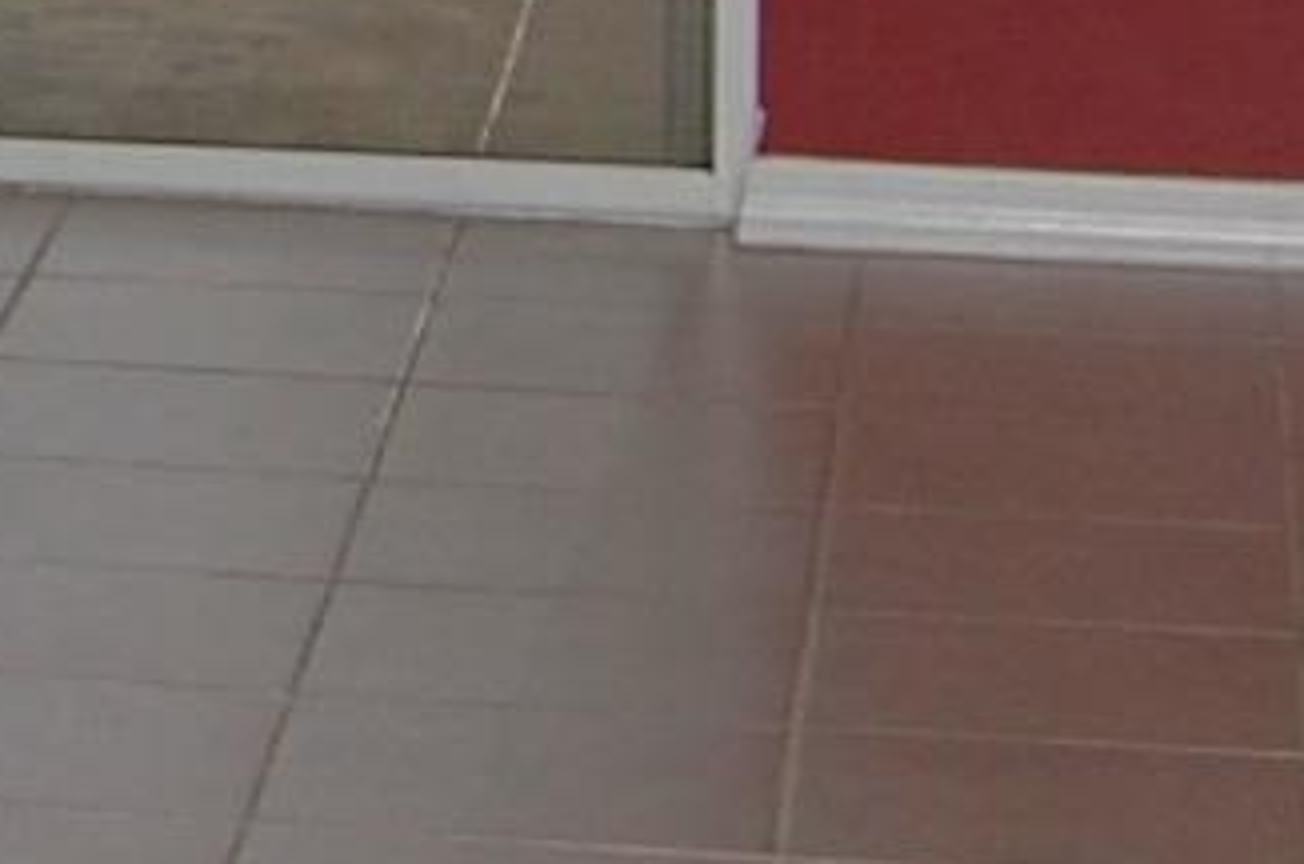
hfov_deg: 7.7
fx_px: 9002
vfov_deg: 5.3
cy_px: -1352
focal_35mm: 249
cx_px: -1852
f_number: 6.3
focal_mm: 24
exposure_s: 1/500
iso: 200
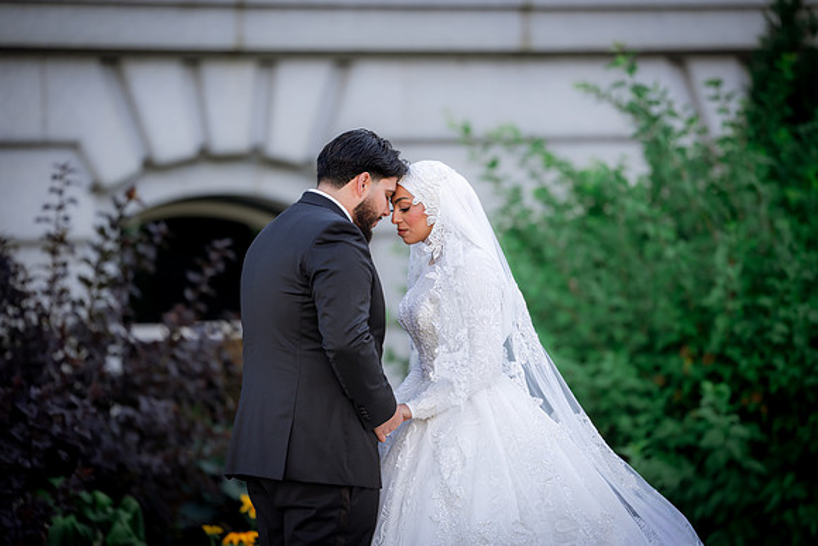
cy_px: 272
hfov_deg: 12.6
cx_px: 429
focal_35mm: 163
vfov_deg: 8.4
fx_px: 3699
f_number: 2
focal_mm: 150
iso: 200
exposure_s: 1/2000
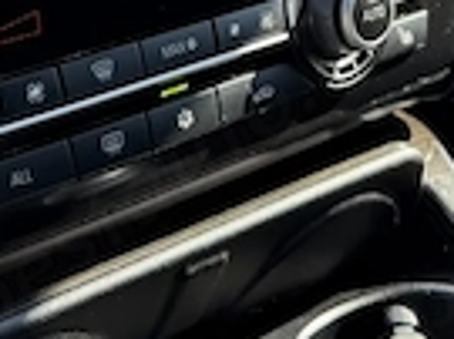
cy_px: -299
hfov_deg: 18.0
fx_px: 1402
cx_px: 434
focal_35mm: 107
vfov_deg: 12.4
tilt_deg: -11.7
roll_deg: -6.7
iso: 80
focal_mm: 6.76
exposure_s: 1/377
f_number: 1.78
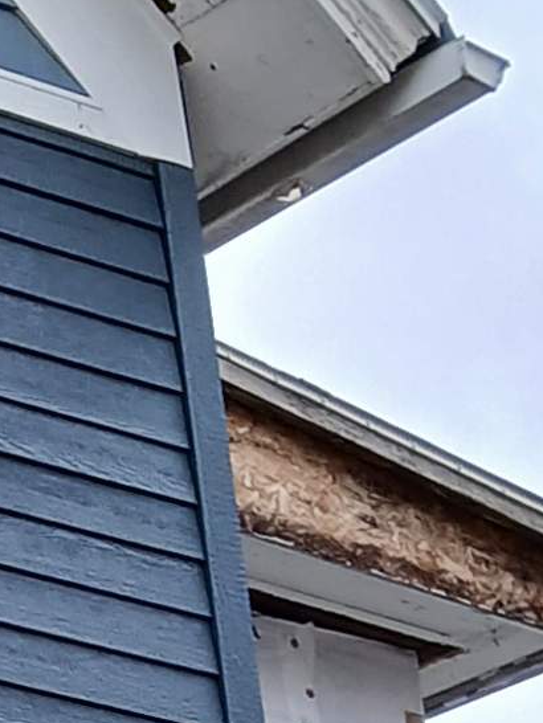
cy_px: 1047
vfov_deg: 10.0
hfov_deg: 7.0
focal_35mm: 192
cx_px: -1011
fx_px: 4013
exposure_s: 1/205
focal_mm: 3.98
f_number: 1.8
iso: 20
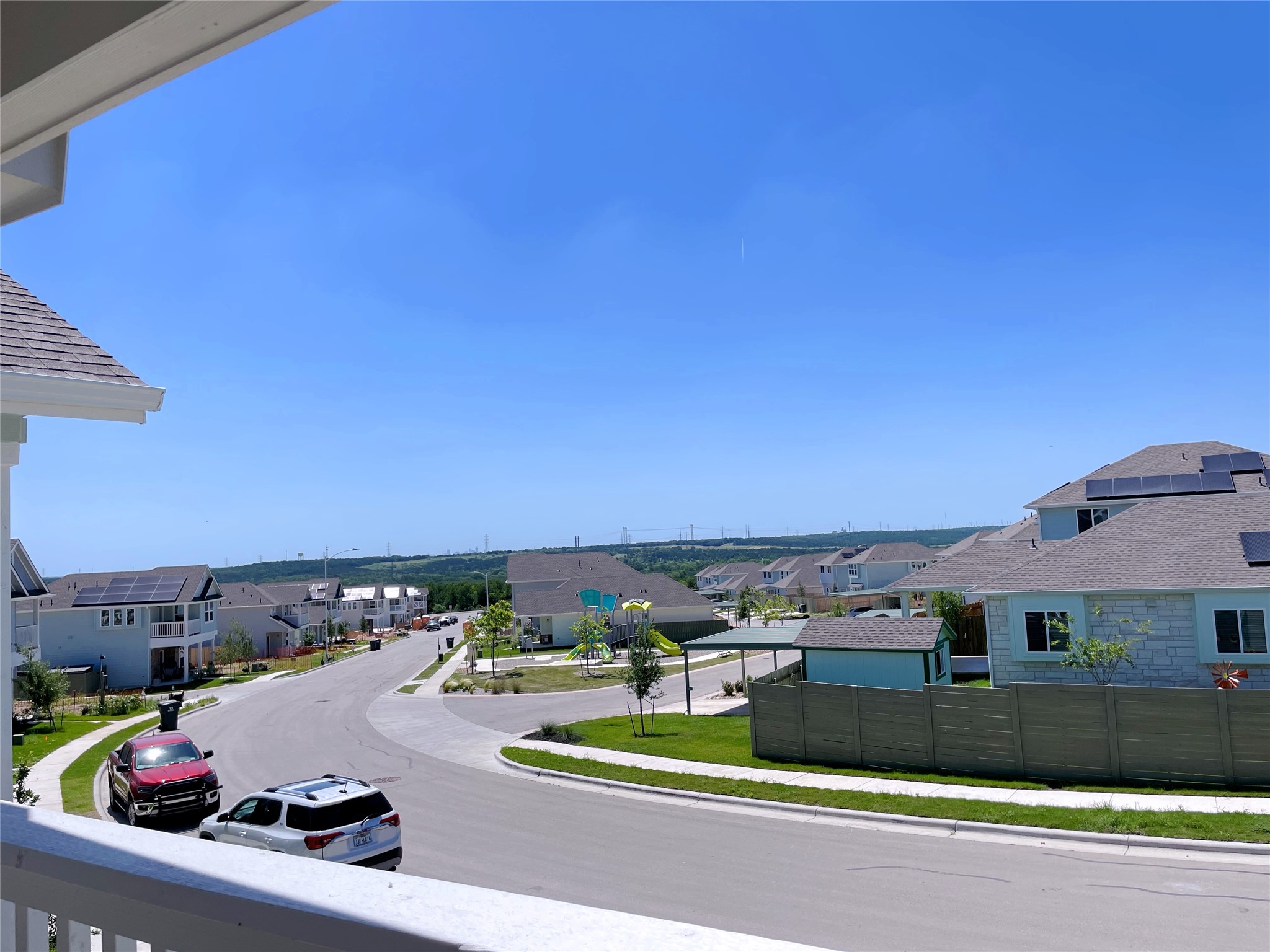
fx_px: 954
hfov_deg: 67.3
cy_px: 476
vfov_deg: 53.1
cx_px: 635
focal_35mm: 26
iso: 32
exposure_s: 1/4464
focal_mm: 4.2
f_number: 1.6
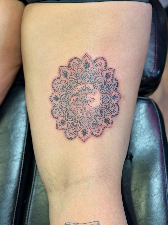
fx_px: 311
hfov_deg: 30.3
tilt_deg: -71.6
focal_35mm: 48
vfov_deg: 39.7
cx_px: 84
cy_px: 112
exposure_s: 1/60
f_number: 1.78
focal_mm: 6.76
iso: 160
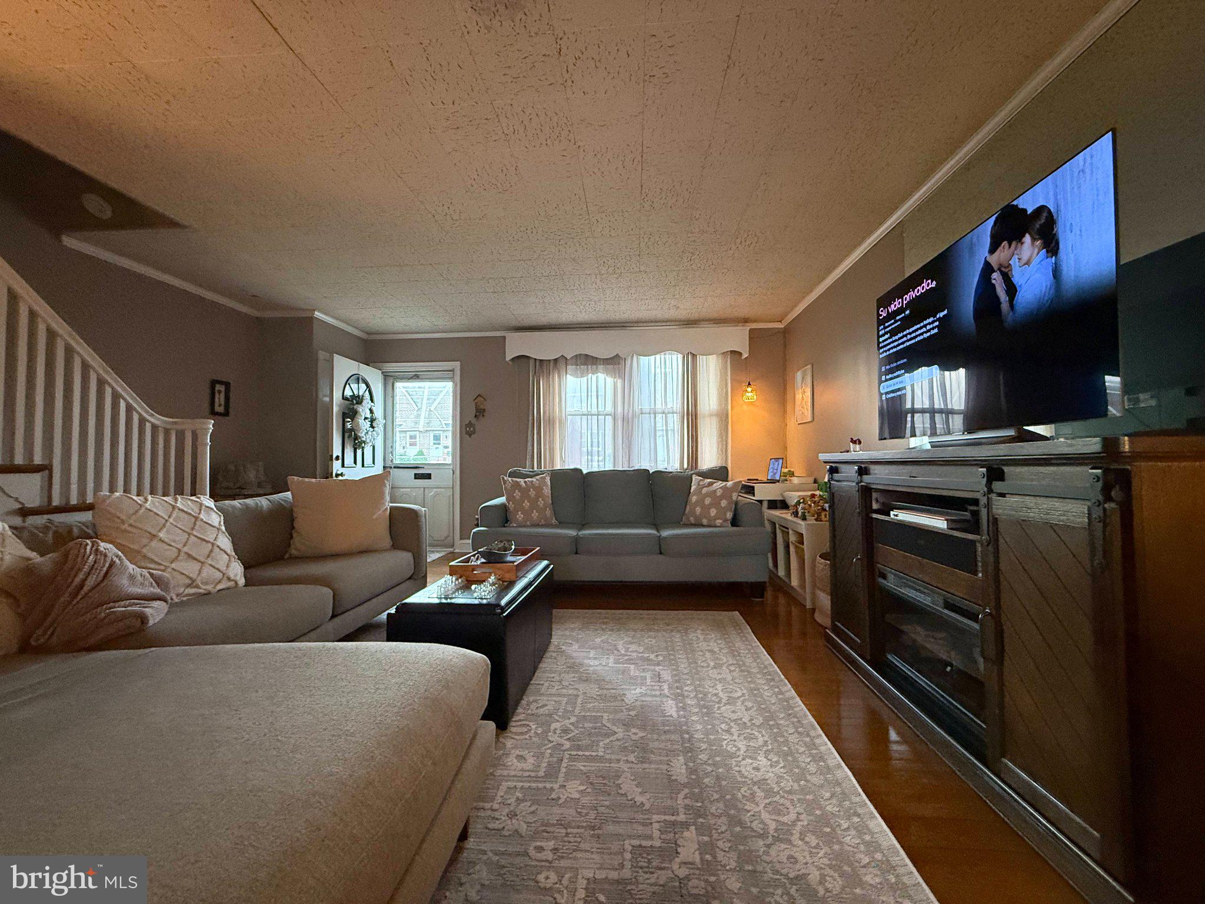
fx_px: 487
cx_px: 602
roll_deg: -0.6
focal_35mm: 14
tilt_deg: +2.1
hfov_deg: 102.1
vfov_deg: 85.7
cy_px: 452
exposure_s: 1/60
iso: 500
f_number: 2.2
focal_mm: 2.22
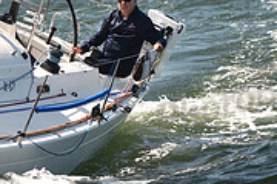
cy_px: 36
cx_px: 78
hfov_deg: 7.8
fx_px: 2031
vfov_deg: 5.2
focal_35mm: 264
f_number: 2.8
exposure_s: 1/1250
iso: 250
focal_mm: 82
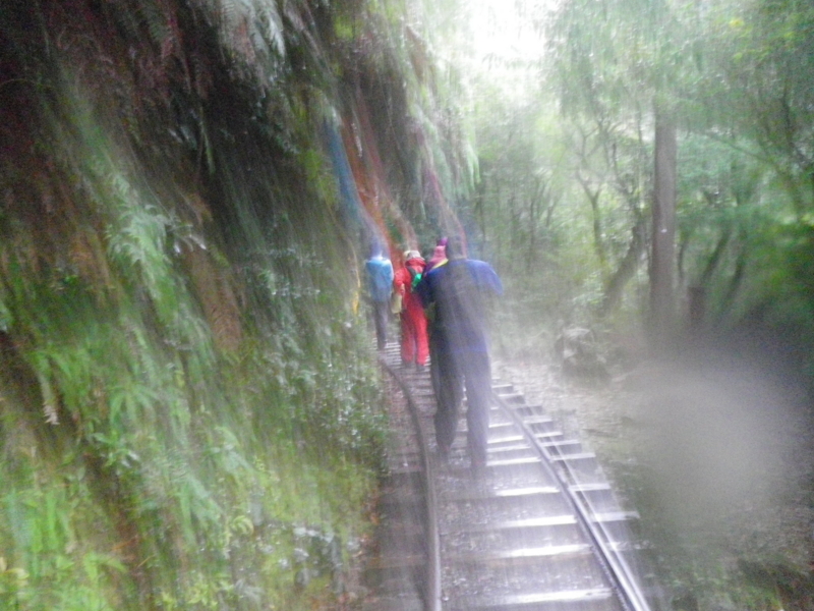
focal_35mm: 35
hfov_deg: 52.6
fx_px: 823
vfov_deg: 40.7
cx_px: 407
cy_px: 306
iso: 800
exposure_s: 1/2
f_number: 3.8
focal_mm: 6.2
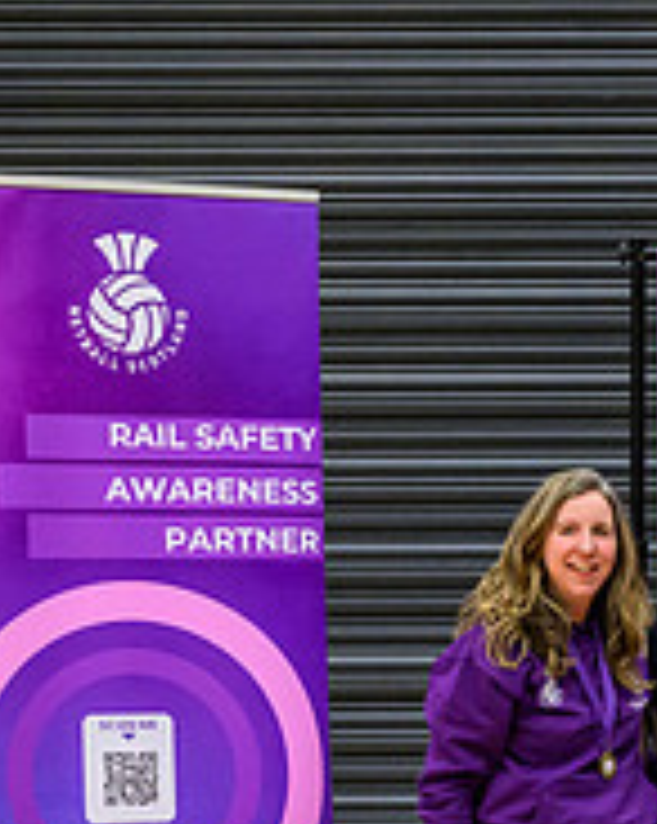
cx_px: 1262
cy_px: 796
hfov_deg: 8.9
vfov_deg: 11.6
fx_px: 4017
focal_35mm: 165
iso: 5000
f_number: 4
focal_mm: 49
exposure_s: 1/500
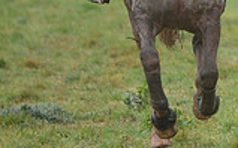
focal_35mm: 594
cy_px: -70
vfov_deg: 2.2
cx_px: 400
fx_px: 3849
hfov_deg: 3.5
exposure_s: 1/800
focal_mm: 160
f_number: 2.8
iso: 1600
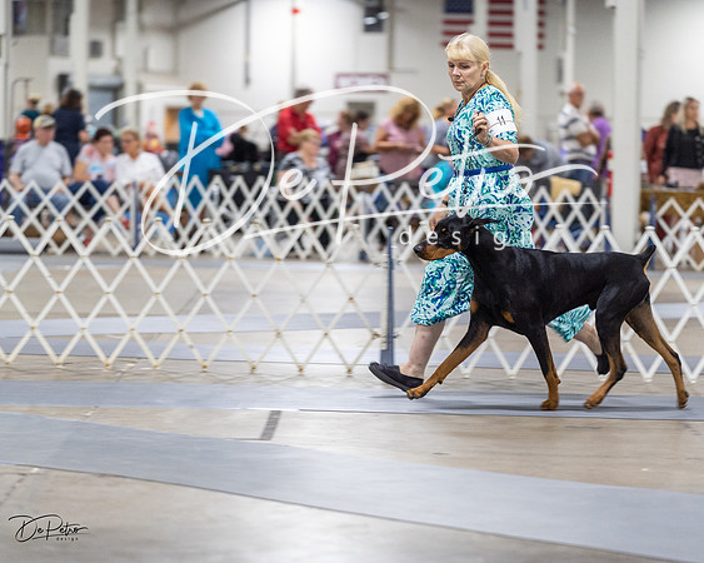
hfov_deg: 13.6
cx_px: 352
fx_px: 2956
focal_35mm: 142
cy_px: 282
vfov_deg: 10.9
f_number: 2.8
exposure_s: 1/160
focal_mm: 126
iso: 2000
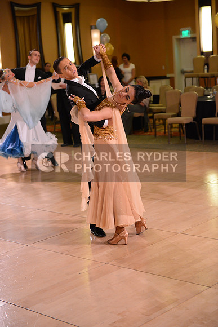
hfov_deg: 19.5
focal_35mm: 70
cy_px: 164
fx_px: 635
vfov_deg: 28.8
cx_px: 109
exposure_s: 1/160
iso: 2500
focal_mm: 70
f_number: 2.8
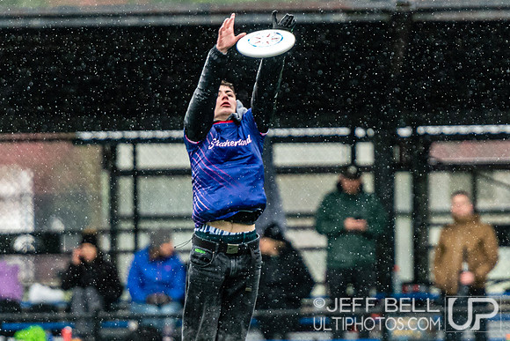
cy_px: 224
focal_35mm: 637
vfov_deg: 2.2
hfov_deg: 3.2
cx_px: 277
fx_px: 9033
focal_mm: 200
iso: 1000
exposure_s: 1/1000
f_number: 2.8
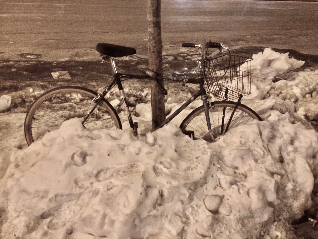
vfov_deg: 46.8
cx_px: 159
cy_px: 120
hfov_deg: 60.0
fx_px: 276
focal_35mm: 30
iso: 640
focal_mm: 4.12
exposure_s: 1/15
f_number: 2.2
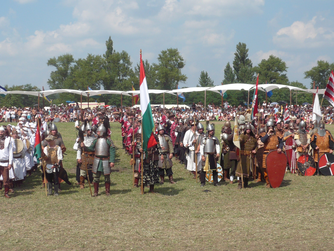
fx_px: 656
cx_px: 167
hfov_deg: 28.6
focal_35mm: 68
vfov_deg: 21.6
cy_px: 126
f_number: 10
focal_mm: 8.3
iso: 100
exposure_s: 1/250
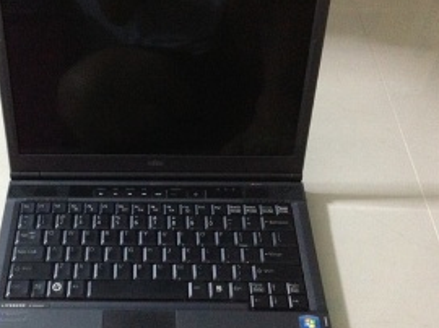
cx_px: 141
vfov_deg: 30.8
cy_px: 179
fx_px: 596
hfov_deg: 39.9
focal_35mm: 47
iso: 800
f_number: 2.4
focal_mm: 4.13
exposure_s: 1/17
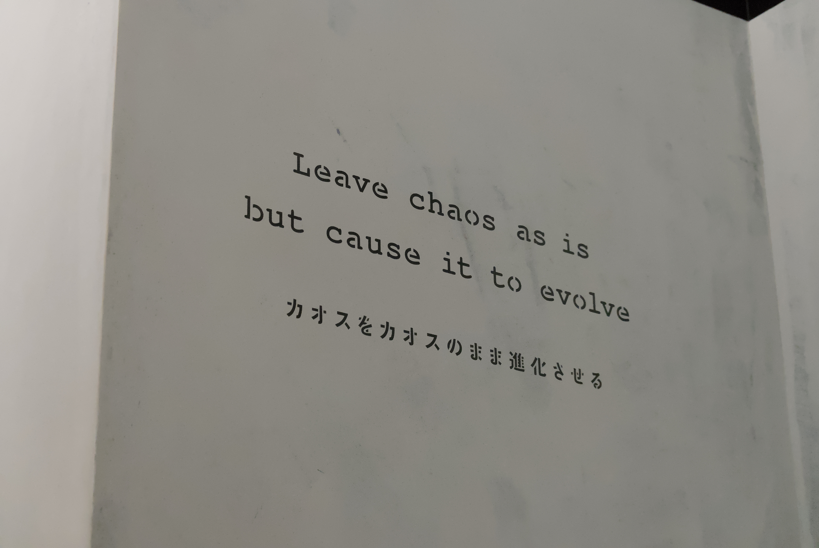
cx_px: 410
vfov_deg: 18.2
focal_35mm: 75
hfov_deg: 27.0
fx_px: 1708
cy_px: 274
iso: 2500
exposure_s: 1/80
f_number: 4
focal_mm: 27.44
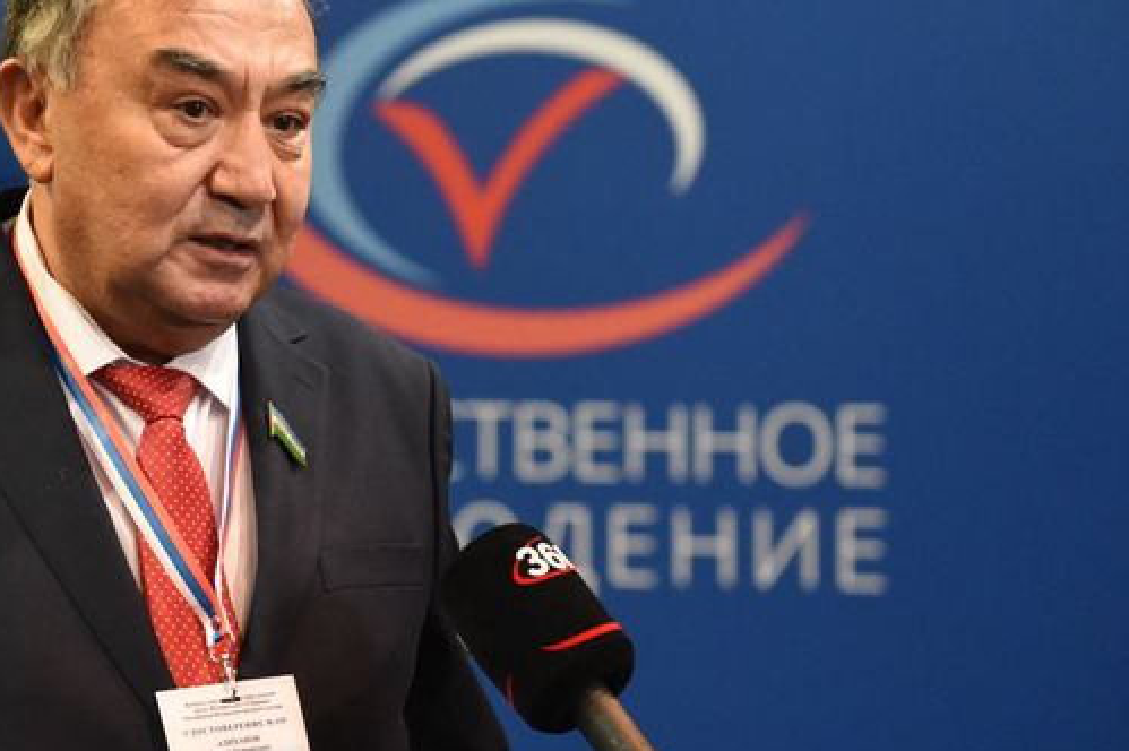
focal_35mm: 87
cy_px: 310
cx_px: 346
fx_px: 2727
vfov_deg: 15.7
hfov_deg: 23.3
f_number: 4
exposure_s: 1/800
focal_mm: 62
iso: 12800
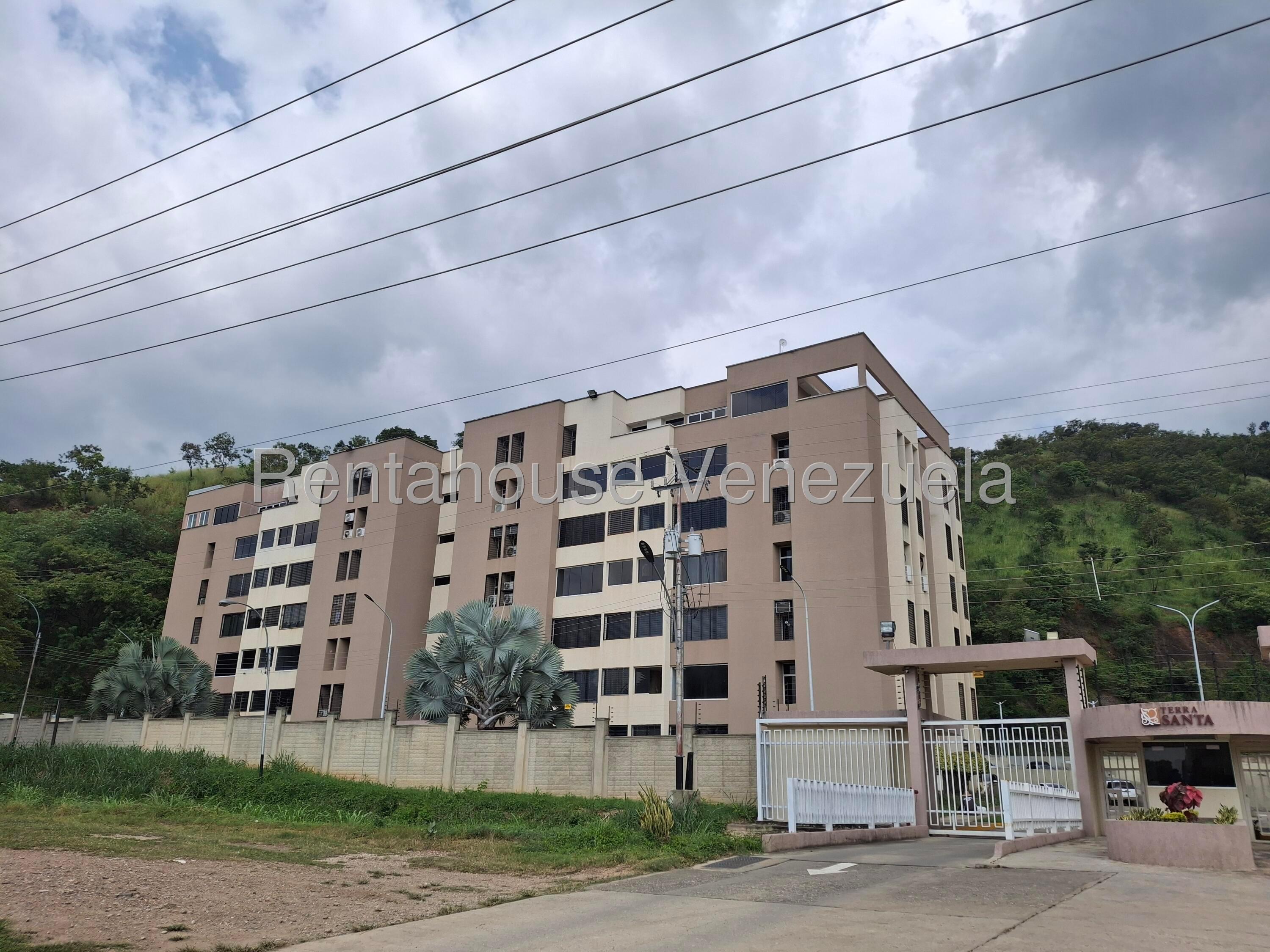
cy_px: 476
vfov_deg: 54.9
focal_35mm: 25
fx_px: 917
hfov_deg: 69.4
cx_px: 635
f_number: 1.8
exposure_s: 1/2564
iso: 32
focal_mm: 4.69
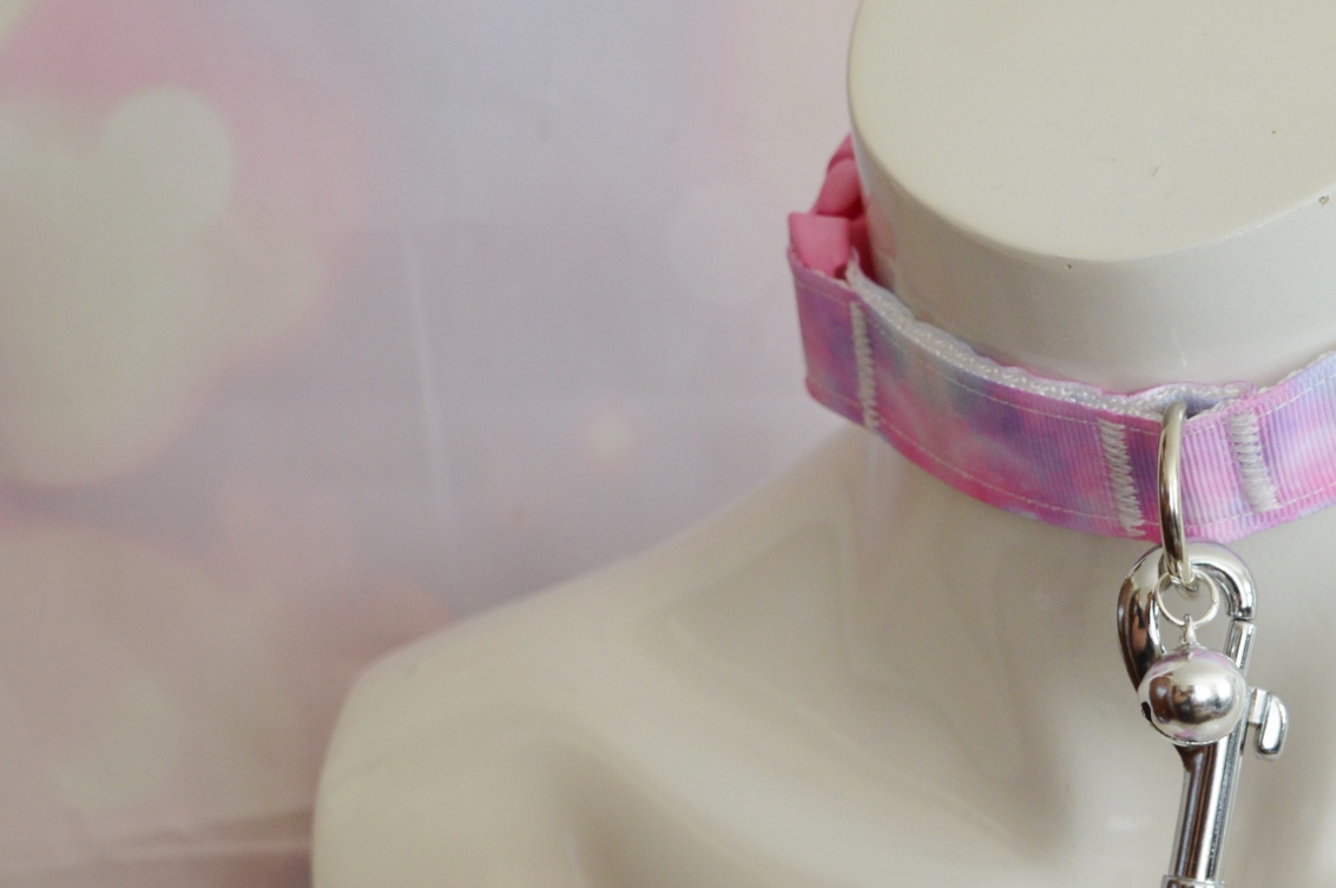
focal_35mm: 103
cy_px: 711
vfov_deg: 13.2
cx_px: 1153
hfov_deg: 19.5
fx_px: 3818
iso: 400
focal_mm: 35
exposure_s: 1/100
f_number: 5
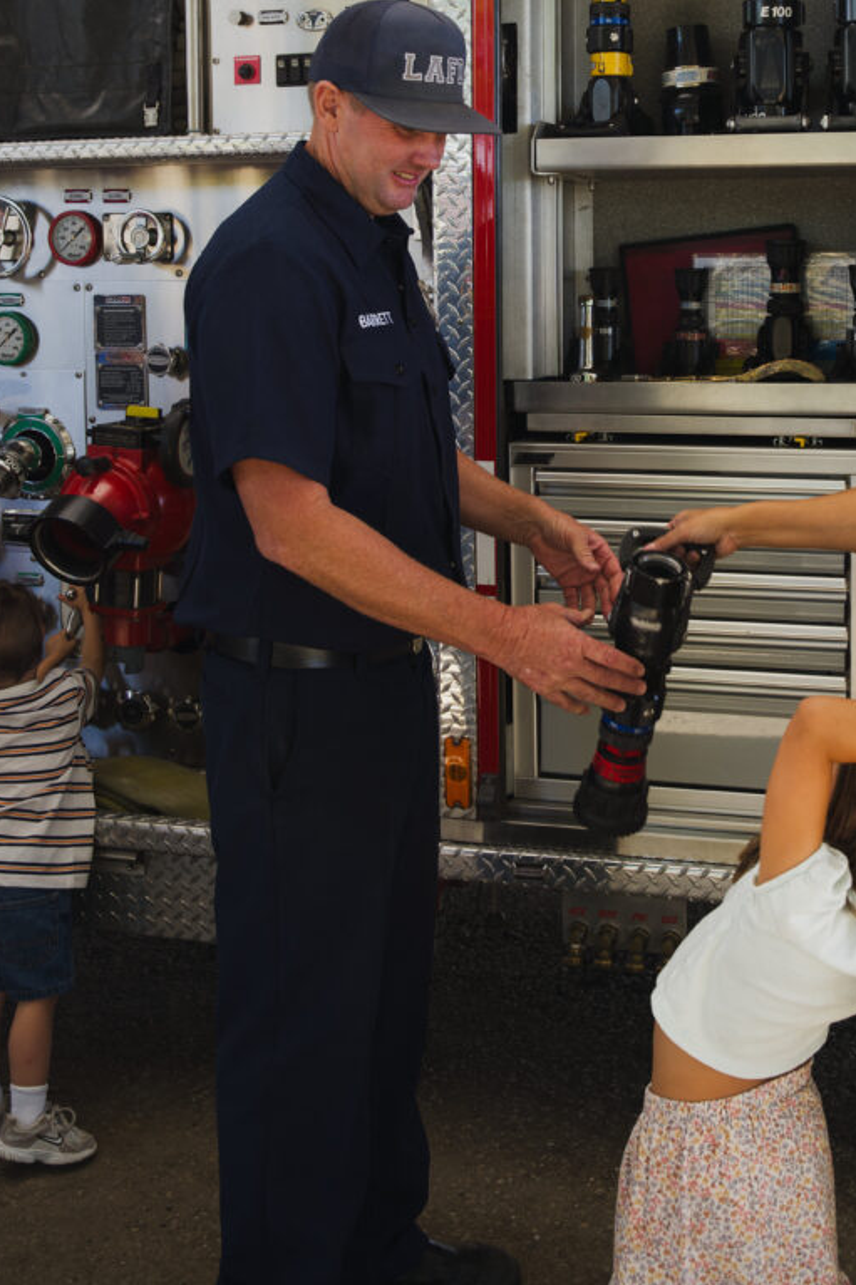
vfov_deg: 40.1
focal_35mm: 48
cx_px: 621
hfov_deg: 27.6
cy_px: 372
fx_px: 1723
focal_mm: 32.2
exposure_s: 1/160
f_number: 4.5
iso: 400
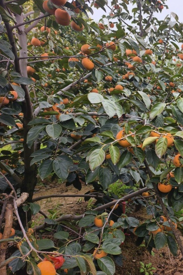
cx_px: 204
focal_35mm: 36
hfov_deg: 32.2
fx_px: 275
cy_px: 136
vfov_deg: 53.2
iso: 72
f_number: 1.57
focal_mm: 5.6
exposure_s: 1/824
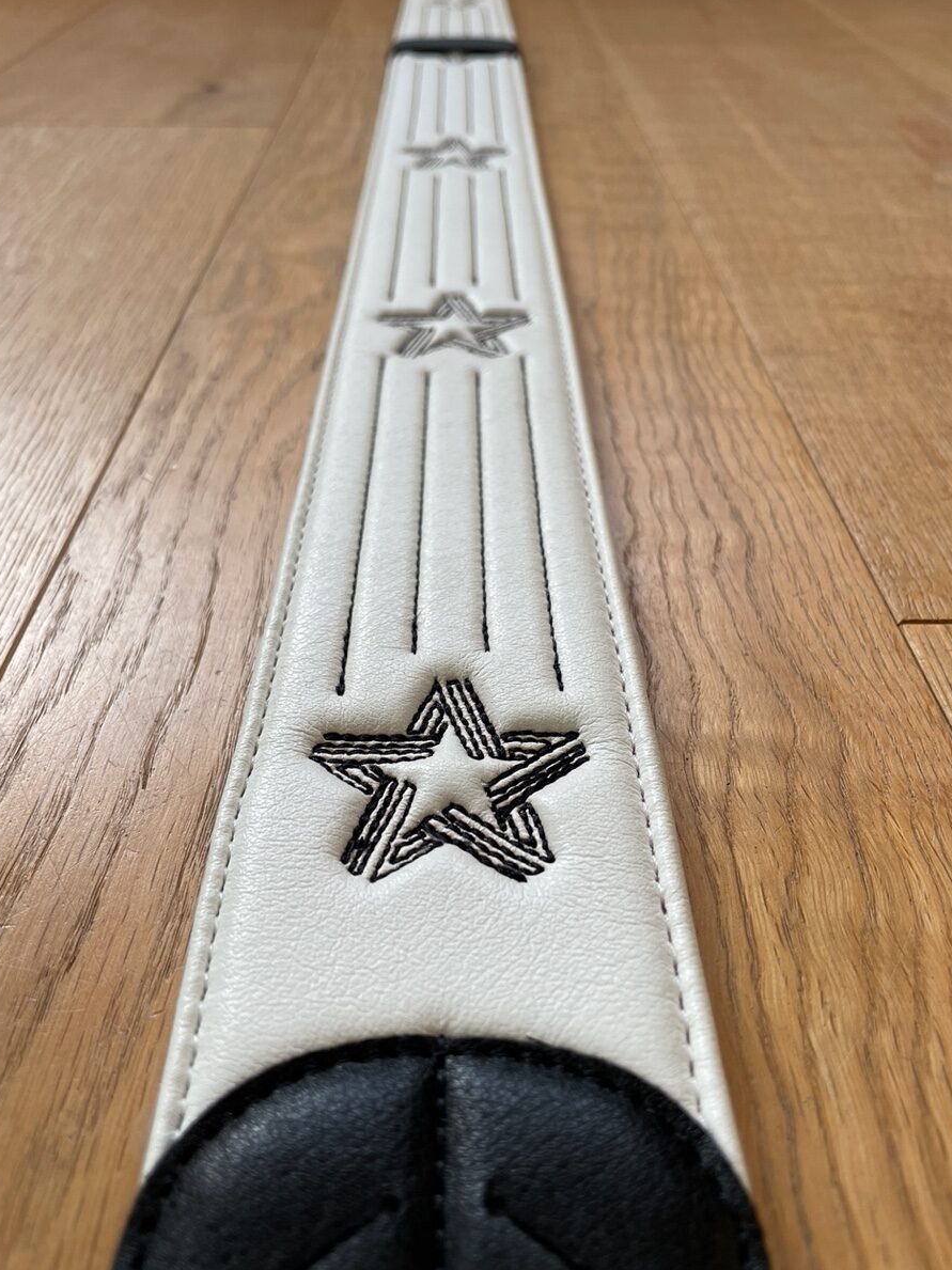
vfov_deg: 63.5
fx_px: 1027
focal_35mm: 28
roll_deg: +0.0
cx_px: 465
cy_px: 639
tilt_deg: -38.5
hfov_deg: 49.7
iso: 50
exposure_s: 1/121
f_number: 1.6
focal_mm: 4.2
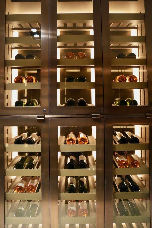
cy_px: 114
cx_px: 76
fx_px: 161
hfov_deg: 50.4
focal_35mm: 26
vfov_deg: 70.4
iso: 4000
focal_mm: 17
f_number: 2.8
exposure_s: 1/160
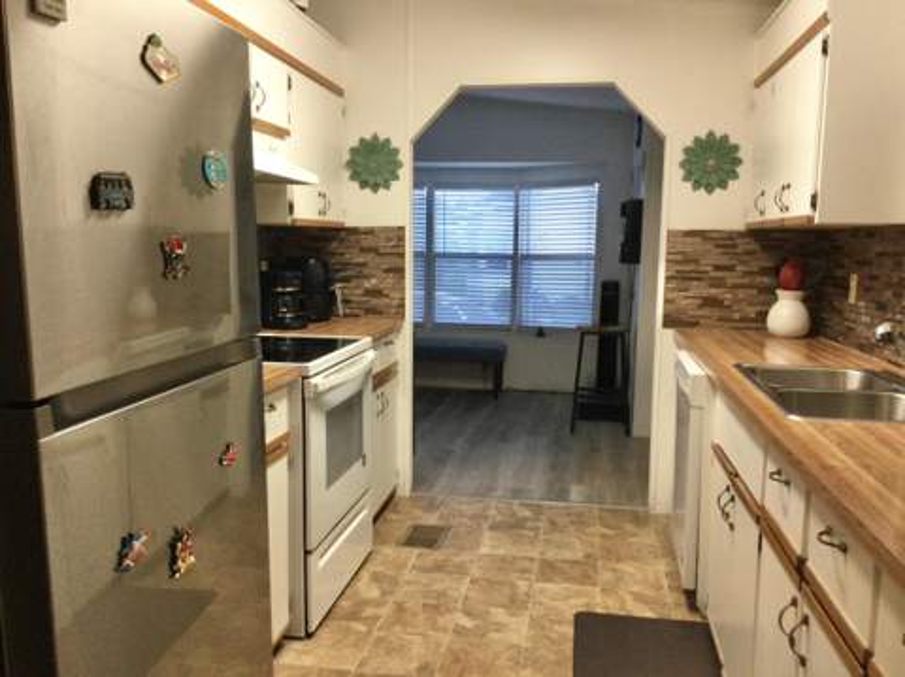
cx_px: 452
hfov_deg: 58.4
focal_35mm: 31
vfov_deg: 45.4
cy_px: 338
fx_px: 810
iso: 160
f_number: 2.4
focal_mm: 3.3
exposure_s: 1/30
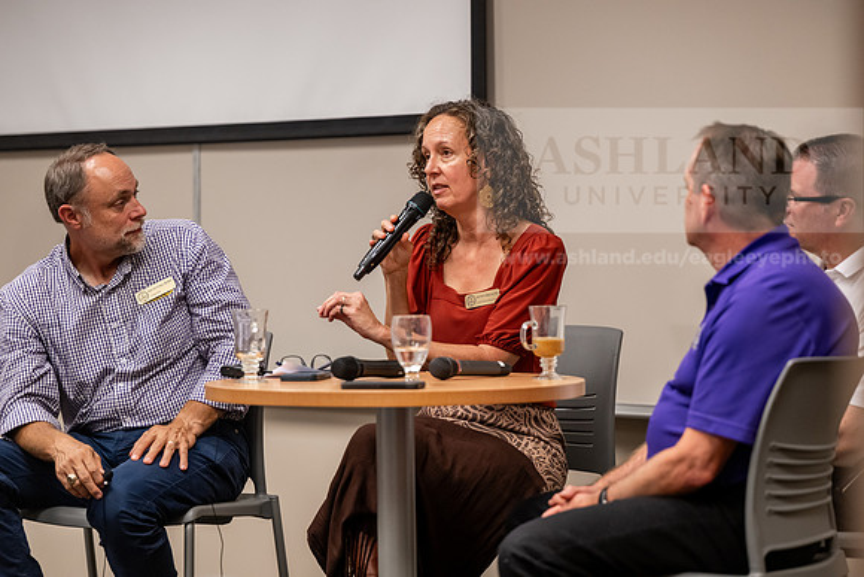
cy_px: 288
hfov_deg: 17.1
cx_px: 432
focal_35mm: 120
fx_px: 2881
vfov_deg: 11.4
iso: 2000
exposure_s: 1/200
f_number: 2.8
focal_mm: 120
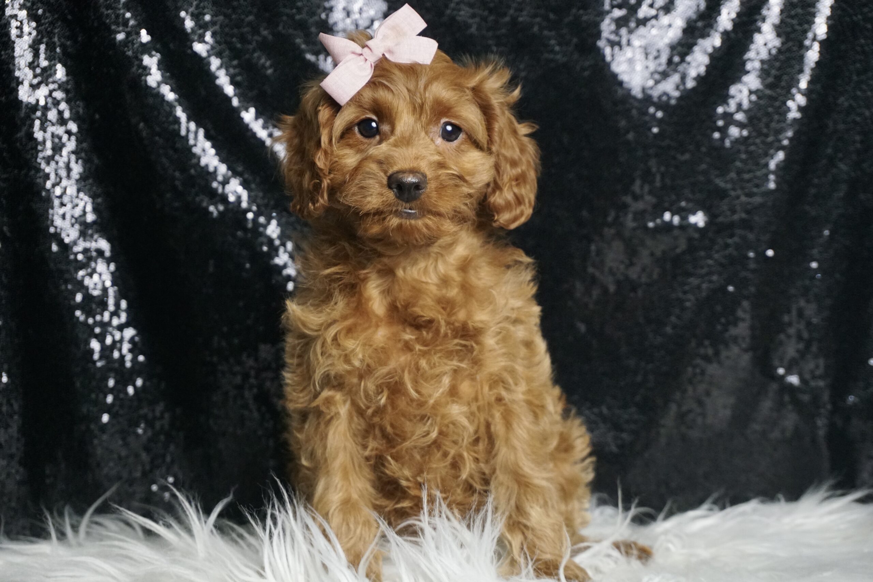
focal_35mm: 75
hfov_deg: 27.0
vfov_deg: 18.2
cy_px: 291
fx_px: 1819
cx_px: 436
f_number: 5.6
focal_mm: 50
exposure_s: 1/160
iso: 3200
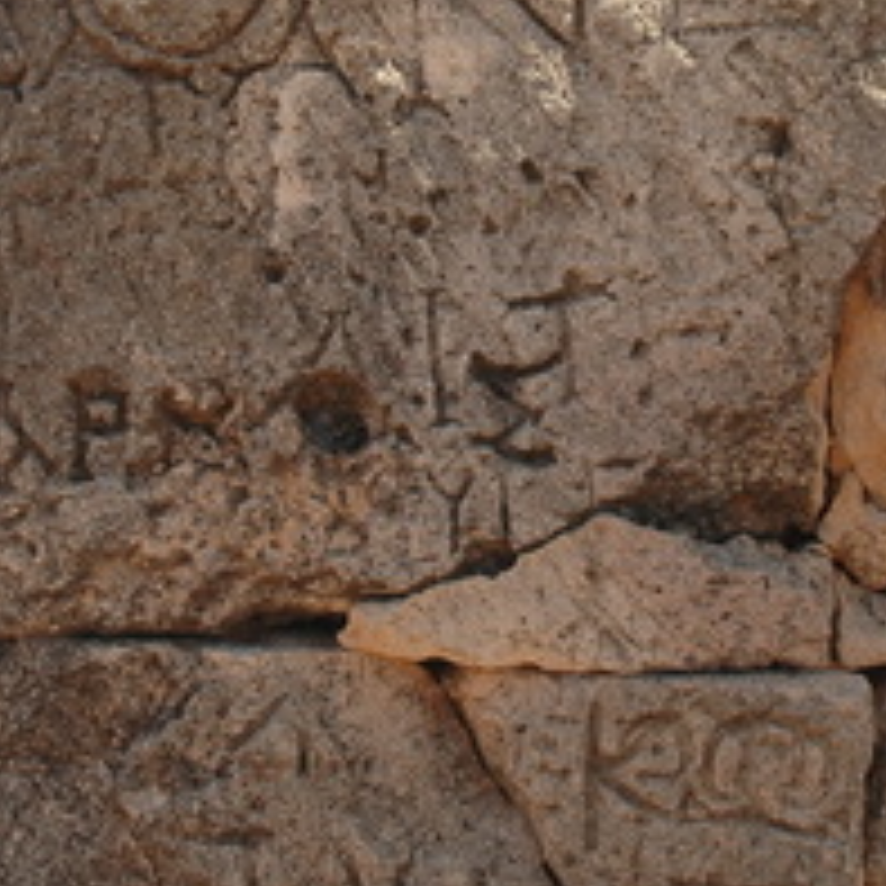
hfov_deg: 24.3
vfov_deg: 24.2
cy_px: 288
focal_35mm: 71
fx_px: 2054
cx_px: 463
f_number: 13
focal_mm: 25
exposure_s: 1/80
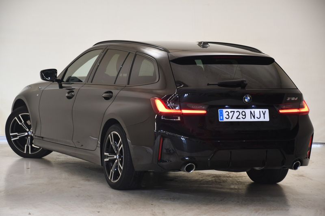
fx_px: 1083
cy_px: 108
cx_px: 162
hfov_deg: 17.1
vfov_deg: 11.4
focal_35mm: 120
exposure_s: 1/25
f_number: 5.3
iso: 640
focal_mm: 80
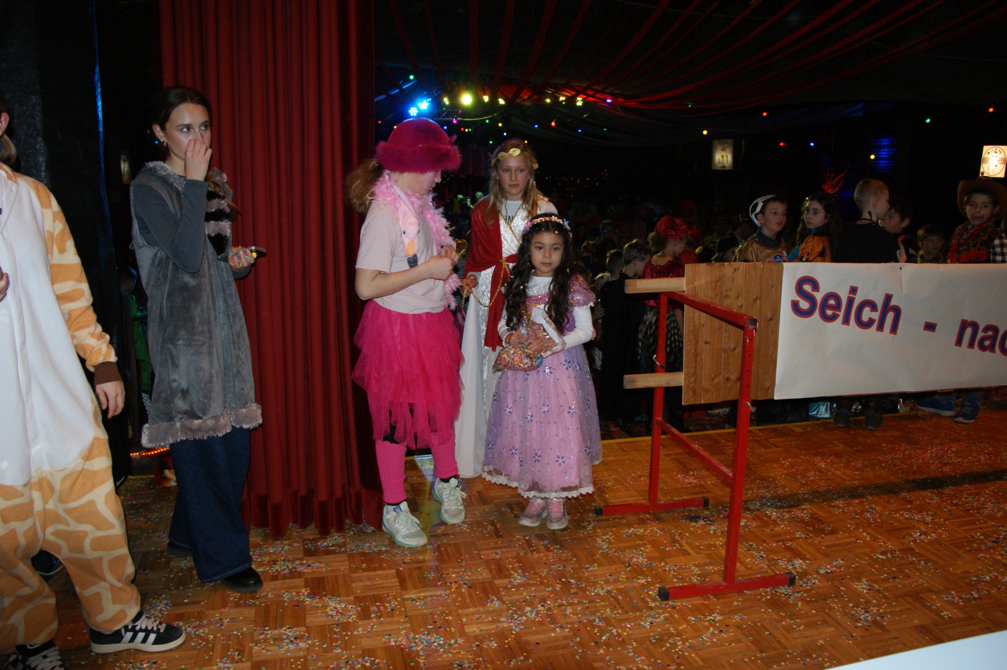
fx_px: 755
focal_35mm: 27
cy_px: 335
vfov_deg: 47.9
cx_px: 504
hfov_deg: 67.4
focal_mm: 18
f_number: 5.6
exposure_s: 1/60
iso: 400
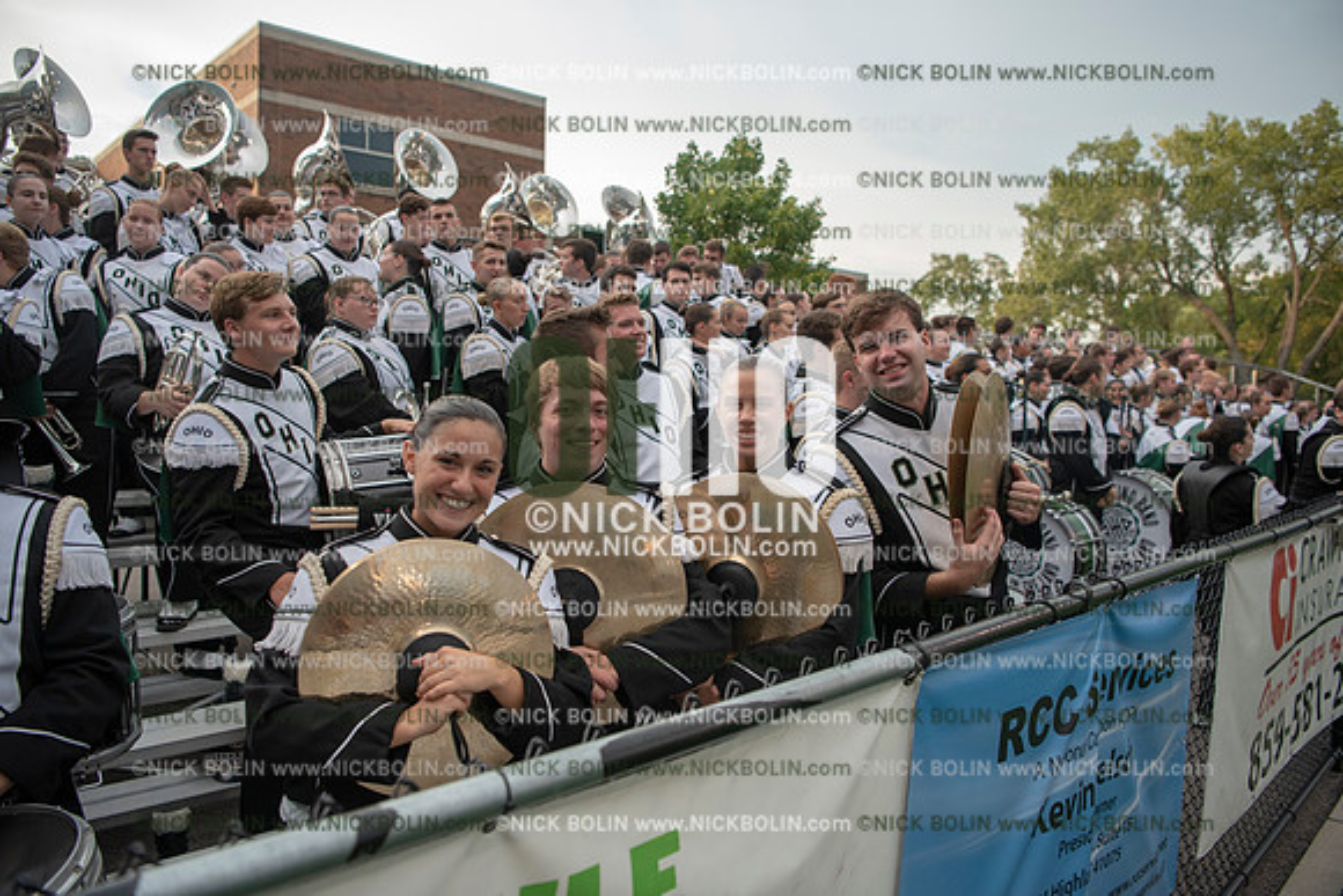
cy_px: 448
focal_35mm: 26
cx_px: 672
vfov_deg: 49.6
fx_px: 970
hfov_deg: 69.4
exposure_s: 1/1000
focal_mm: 26
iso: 800
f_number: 3.2
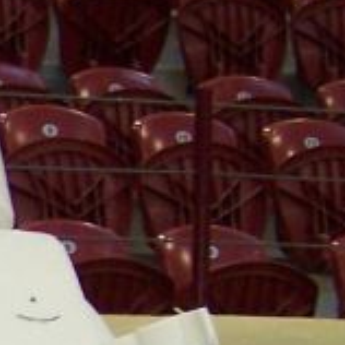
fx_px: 2447
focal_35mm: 217
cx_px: -513
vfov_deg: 7.9
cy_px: 566
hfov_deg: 7.5
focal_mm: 6.3
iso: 140
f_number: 2.8
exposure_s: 1/60
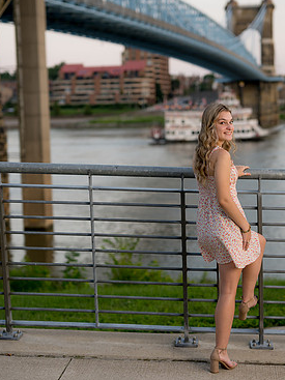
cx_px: 171
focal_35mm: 76
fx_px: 835
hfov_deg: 19.4
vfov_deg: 25.7
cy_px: 196
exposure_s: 1/320
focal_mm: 50
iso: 125
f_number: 1.8
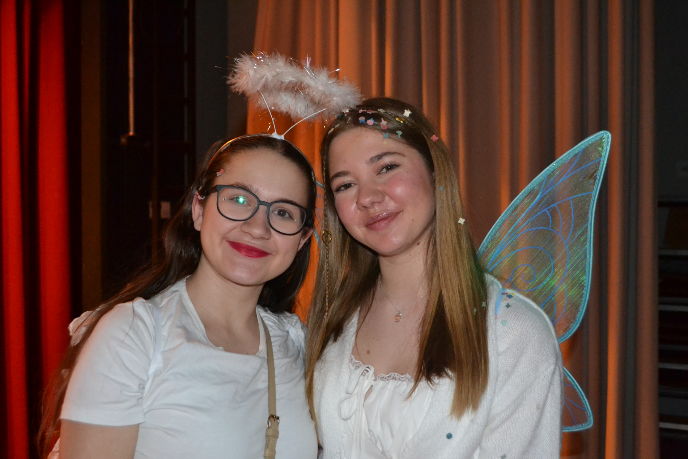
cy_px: 235
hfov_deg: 46.4
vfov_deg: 31.9
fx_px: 803
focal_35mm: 42
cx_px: 344
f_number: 4.2
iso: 2800
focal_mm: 26
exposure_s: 1/60
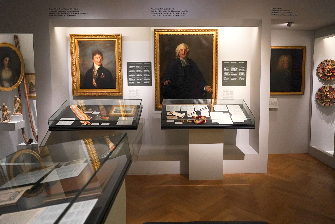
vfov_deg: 53.1
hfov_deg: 73.7
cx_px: 168
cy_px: 112
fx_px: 223
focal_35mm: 24
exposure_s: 1/80
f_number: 2.8
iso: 3200
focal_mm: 24
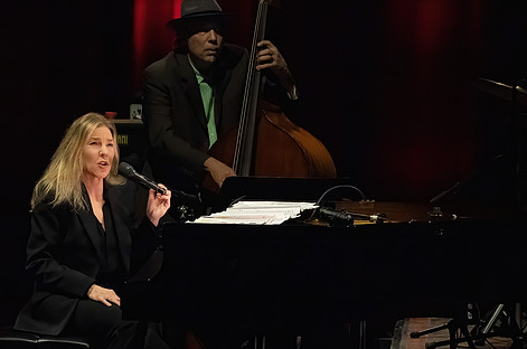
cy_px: 215
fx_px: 8912
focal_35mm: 610
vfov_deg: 2.2
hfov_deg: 3.4
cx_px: 169
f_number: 8
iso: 16000
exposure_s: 1/320
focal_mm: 400
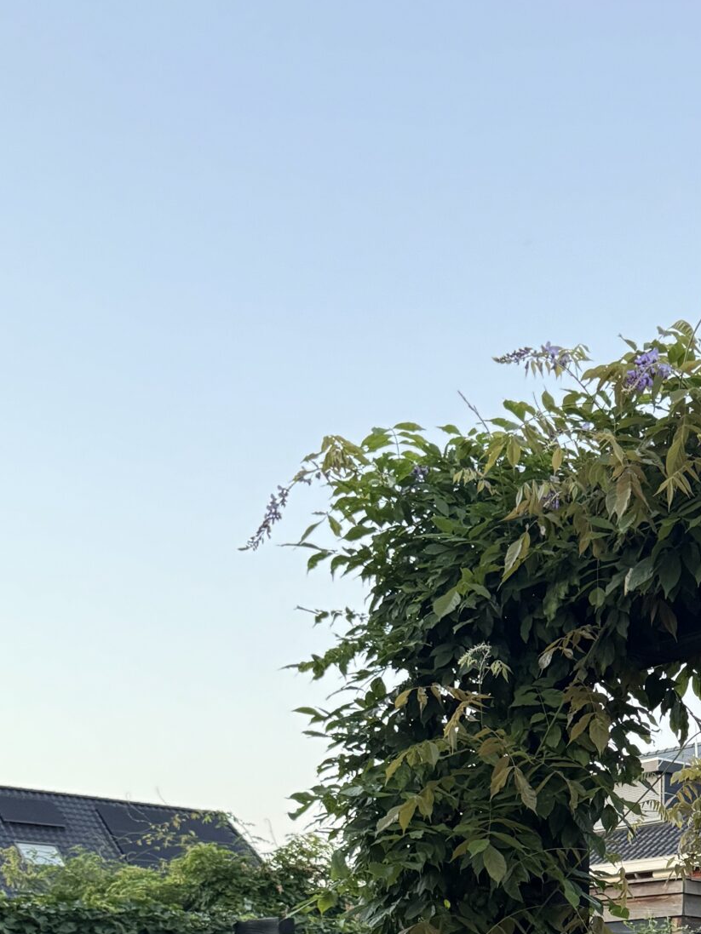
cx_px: 750
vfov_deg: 30.5
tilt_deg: +0.2
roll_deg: -0.4
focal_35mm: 56
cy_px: 1045
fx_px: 1512
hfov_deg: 24.5
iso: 400
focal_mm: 6.76
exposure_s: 1/59
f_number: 1.78
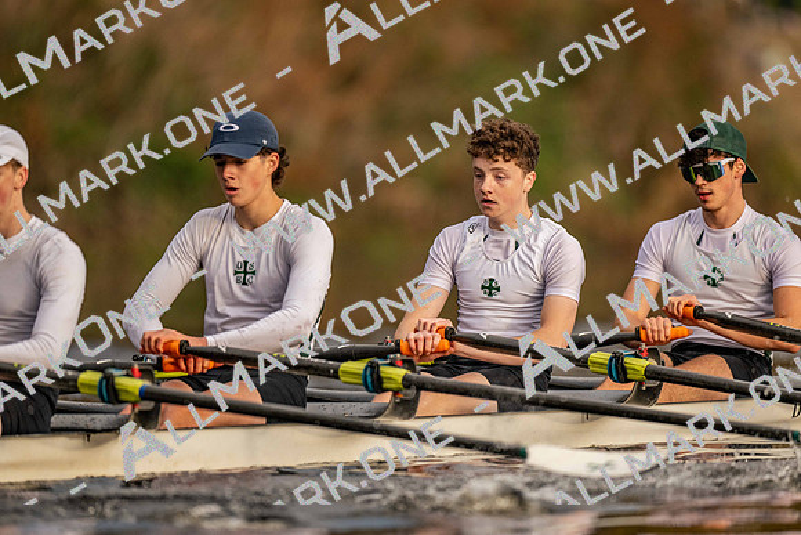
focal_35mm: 600
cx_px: 400
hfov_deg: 3.4
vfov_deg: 2.3
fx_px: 13352
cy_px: 268
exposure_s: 1/2500
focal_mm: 600
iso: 1400
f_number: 4
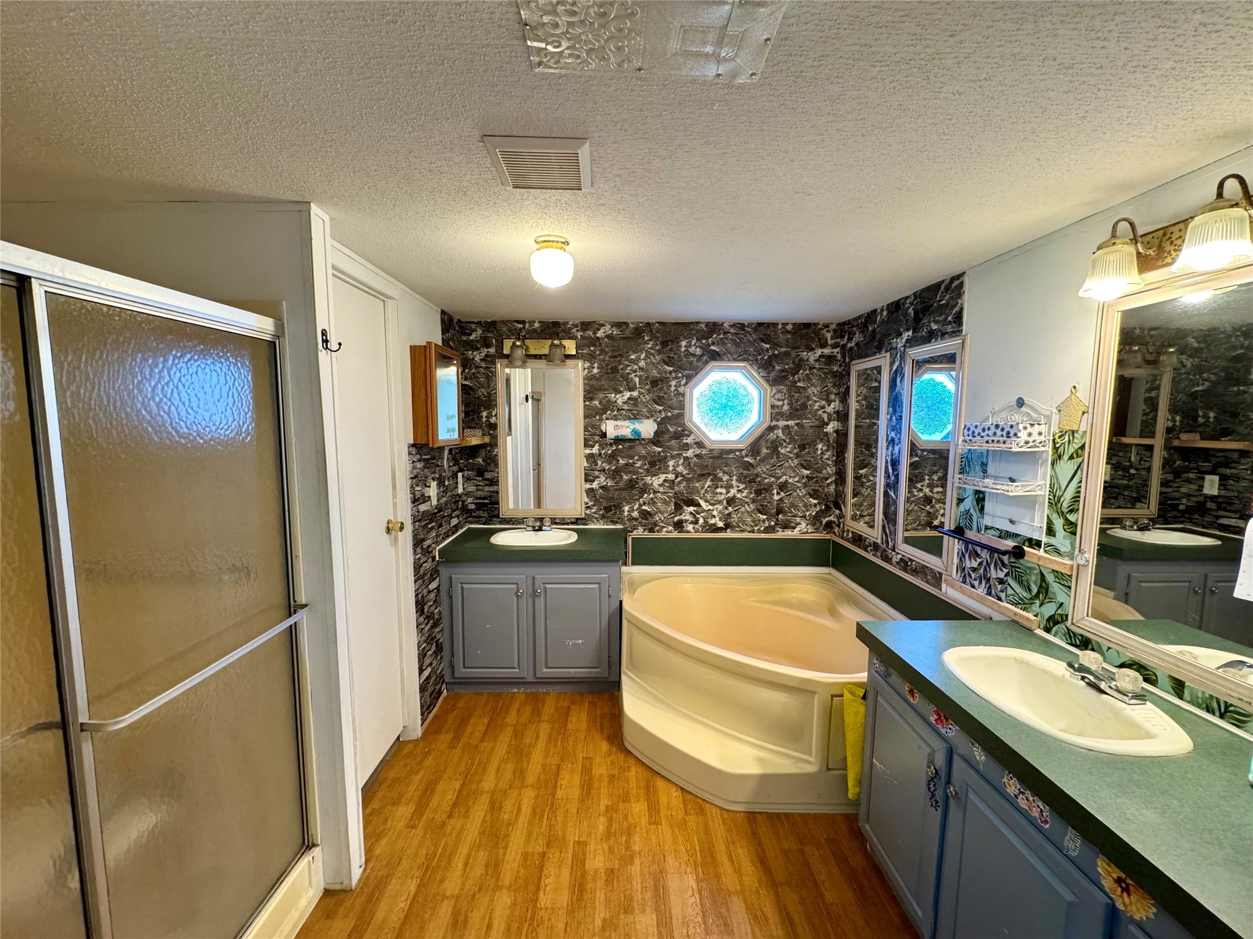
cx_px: 626
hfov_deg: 102.1
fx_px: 507
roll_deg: -1.5
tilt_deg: -4.6
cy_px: 470
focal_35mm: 14
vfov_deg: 85.7
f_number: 2.2
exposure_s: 1/120
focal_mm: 2.22
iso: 320
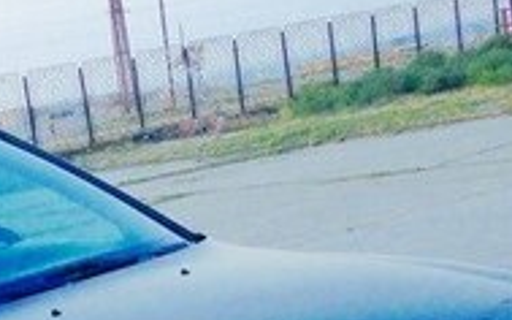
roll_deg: +11.8
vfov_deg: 10.5
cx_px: -60
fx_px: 1702
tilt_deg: -10.0
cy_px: 400
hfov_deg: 16.6
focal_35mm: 122
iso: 50
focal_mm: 4.12
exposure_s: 1/310
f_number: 2.4
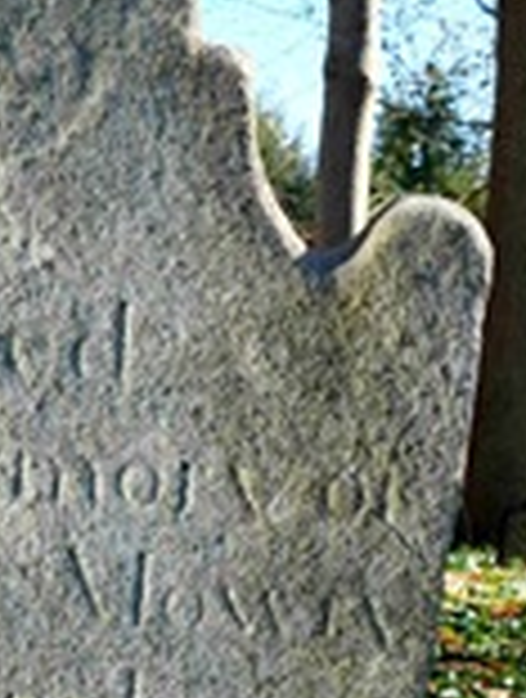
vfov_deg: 24.7
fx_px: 1554
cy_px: 588
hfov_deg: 18.5
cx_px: -58
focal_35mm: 77
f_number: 3.2
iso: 125
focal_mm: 5.3
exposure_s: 1/400
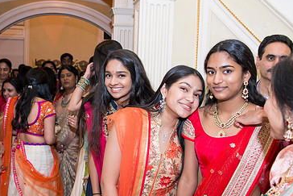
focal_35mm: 43
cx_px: 96
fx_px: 350
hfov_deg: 44.7
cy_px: 100
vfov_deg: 31.2
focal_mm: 27
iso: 1250
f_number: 4.5
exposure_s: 1/125
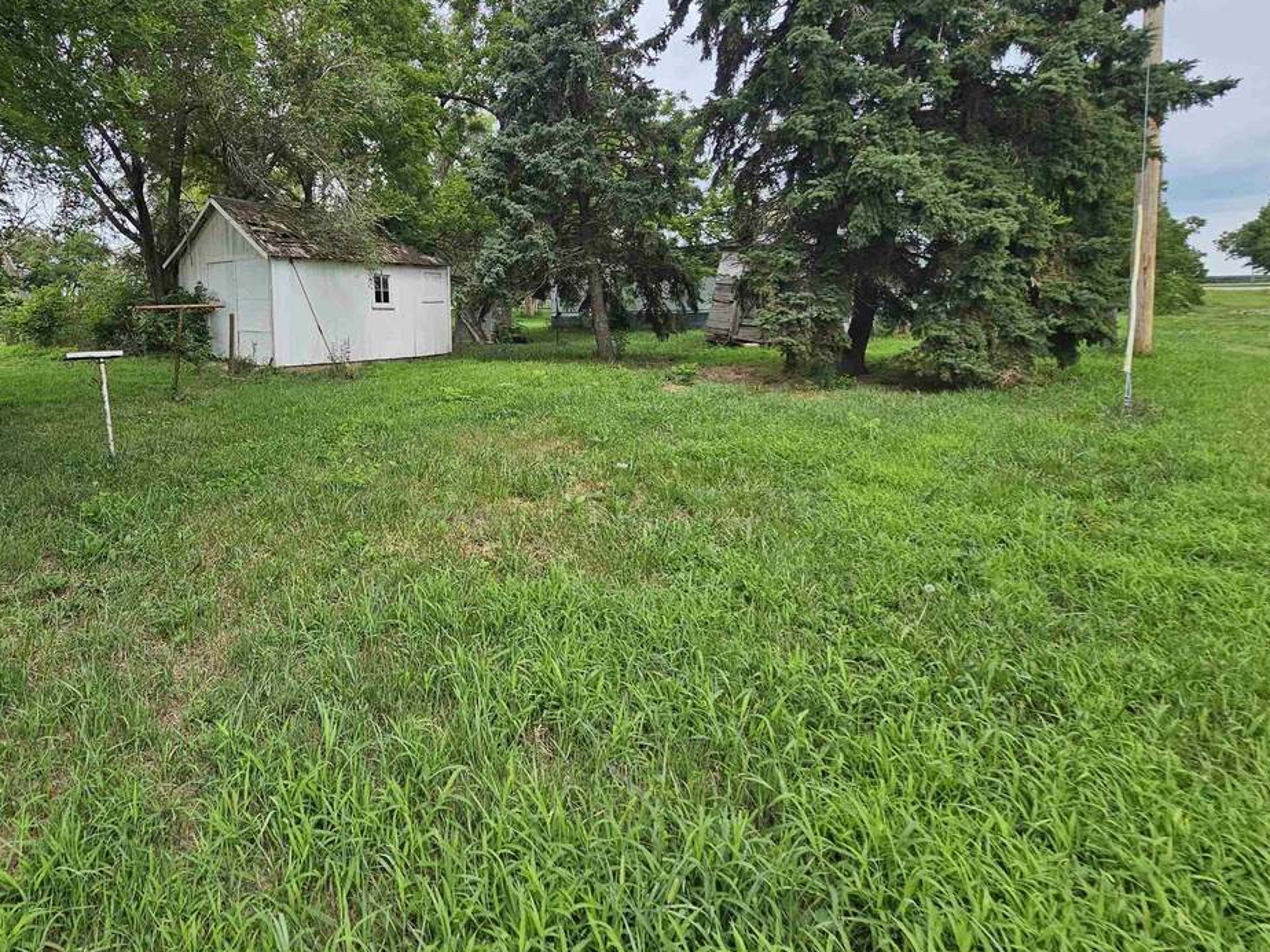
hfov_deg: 84.3
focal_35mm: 18
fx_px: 660
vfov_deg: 70.1
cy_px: 341
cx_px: 408
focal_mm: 2.2
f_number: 2.2
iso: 50
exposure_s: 1/1269
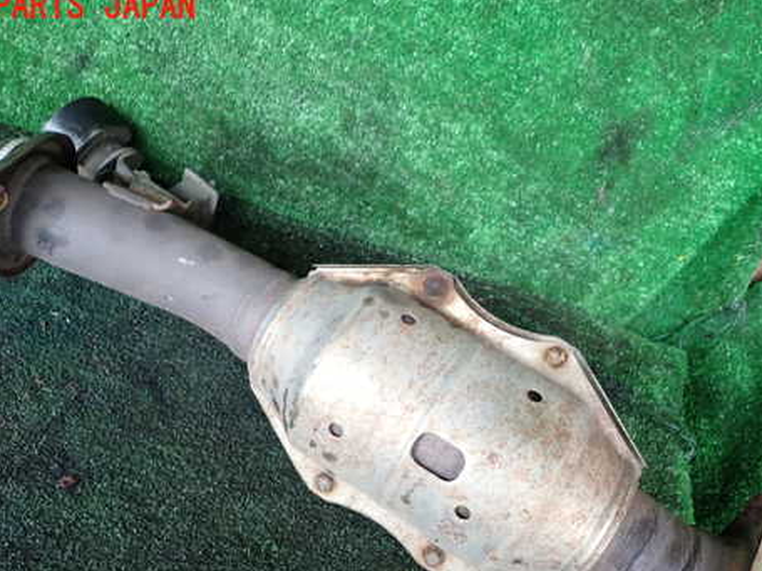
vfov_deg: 42.5
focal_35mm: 33
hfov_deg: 55.4
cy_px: 363
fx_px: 726
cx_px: 394
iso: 200
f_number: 2
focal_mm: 4.5
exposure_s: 1/30
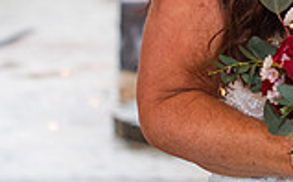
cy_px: -110
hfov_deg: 9.9
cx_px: 406
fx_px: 1643
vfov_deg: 6.3
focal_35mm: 206
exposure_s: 1/200
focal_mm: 50
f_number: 3.5
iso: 640
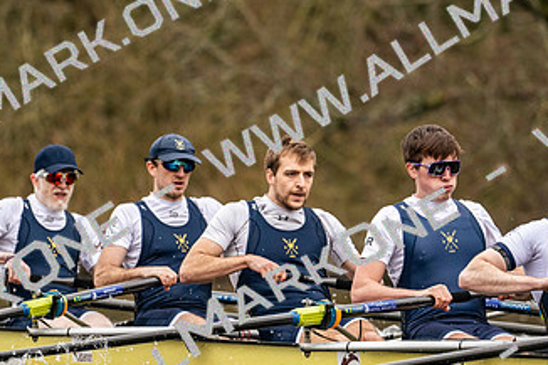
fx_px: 10832
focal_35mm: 712
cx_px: 410
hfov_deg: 2.9
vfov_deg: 1.9
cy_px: 182
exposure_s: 1/2500
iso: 1250
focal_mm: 400
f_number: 4.5
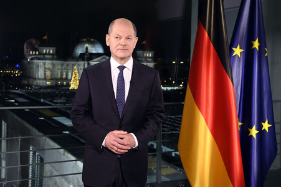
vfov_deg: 29.8
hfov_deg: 43.6
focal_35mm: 45
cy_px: 94
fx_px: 351
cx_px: 140
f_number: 5
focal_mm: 45
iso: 8000
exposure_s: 1/160
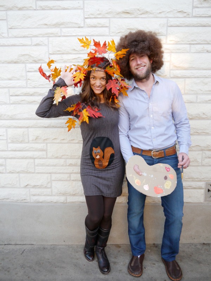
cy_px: 140
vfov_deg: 63.4
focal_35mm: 28
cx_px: 106
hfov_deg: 49.7
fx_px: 228
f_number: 3.5
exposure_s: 1/60
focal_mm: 14
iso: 500
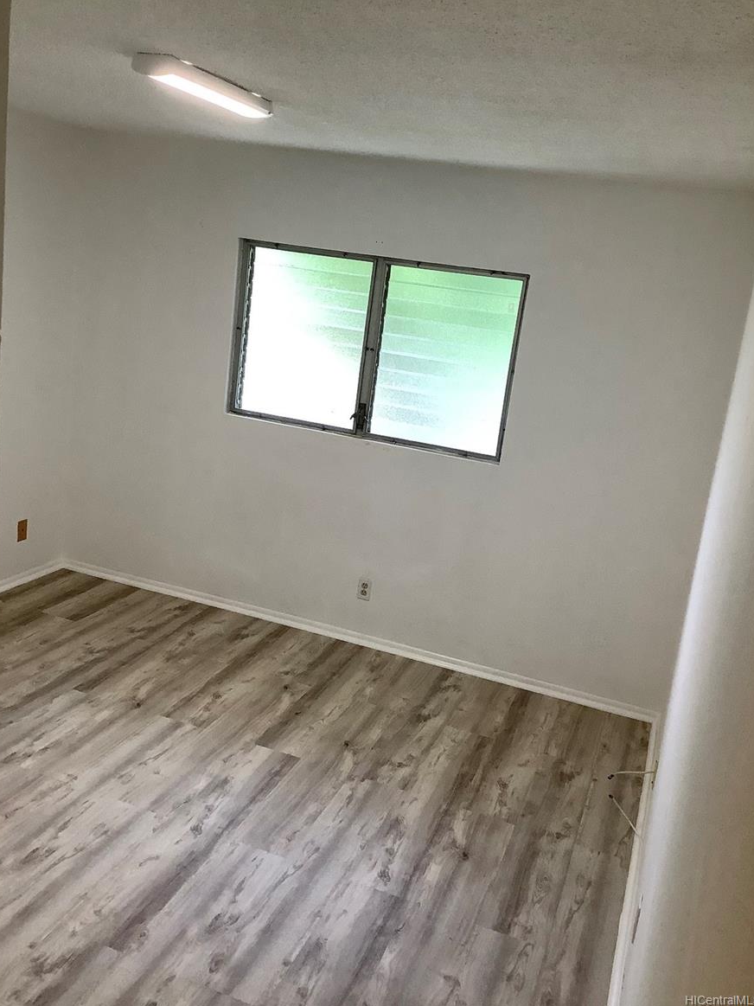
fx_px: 930
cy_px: 490
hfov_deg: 44.2
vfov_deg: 56.8
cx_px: 378
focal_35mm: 32
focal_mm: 3.3
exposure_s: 1/120
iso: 100
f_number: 2.4
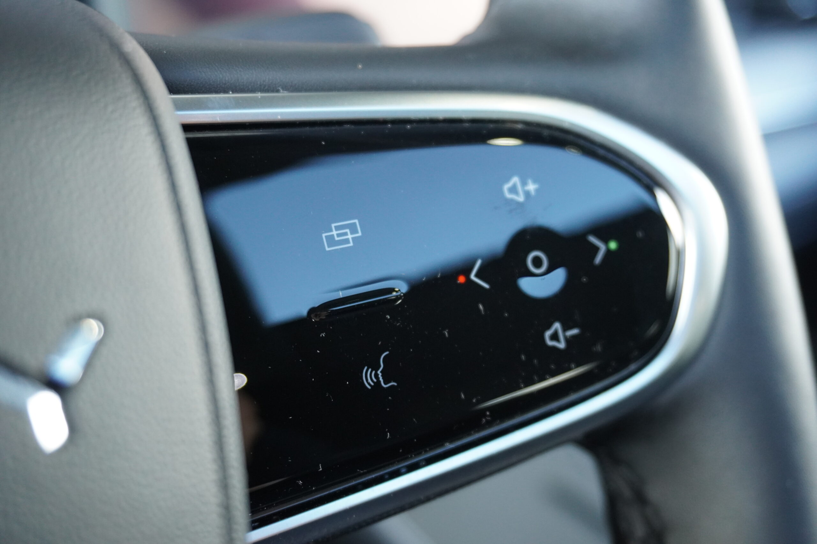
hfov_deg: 42.3
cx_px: 408
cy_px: 272
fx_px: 1055
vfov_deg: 28.9
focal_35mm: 46
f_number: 5
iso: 2000
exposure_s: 1/60
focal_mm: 31
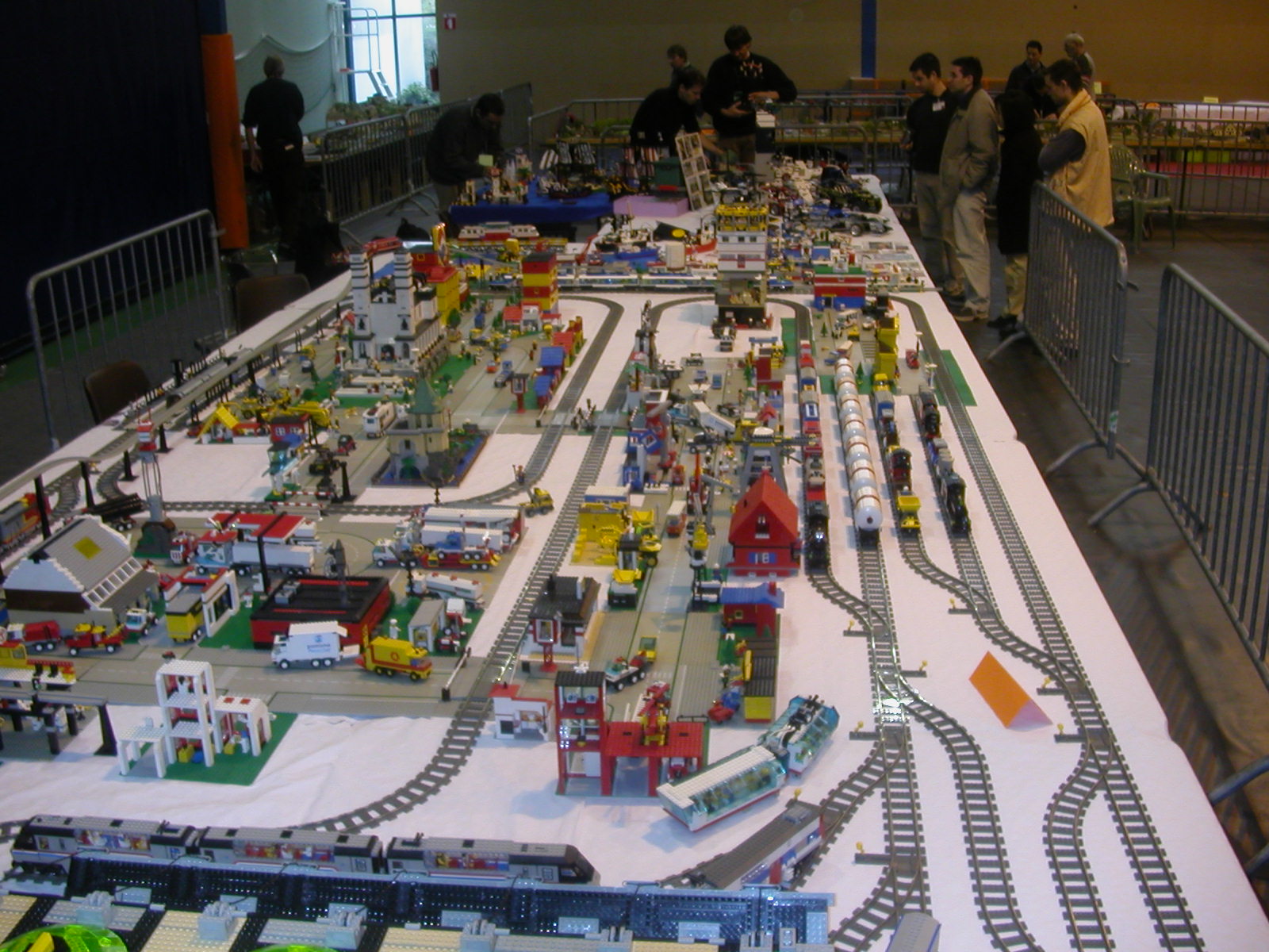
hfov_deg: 50.1
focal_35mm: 37
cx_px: 634
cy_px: 476
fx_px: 1356
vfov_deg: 38.7
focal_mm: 5.6
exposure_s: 1/30
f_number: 2.7
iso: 100
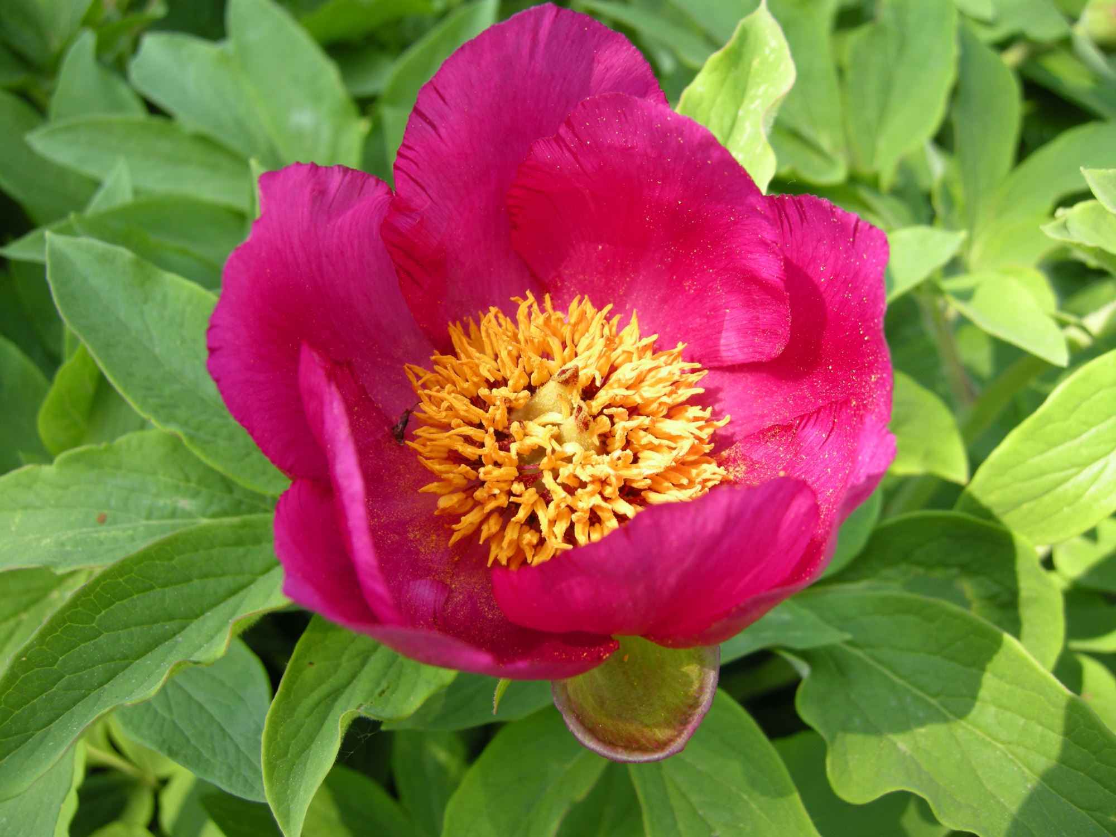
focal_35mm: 35
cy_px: 418
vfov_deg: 40.7
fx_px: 1128
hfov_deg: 52.6
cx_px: 558
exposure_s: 1/96.8
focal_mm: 7.5
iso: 64
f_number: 3.4
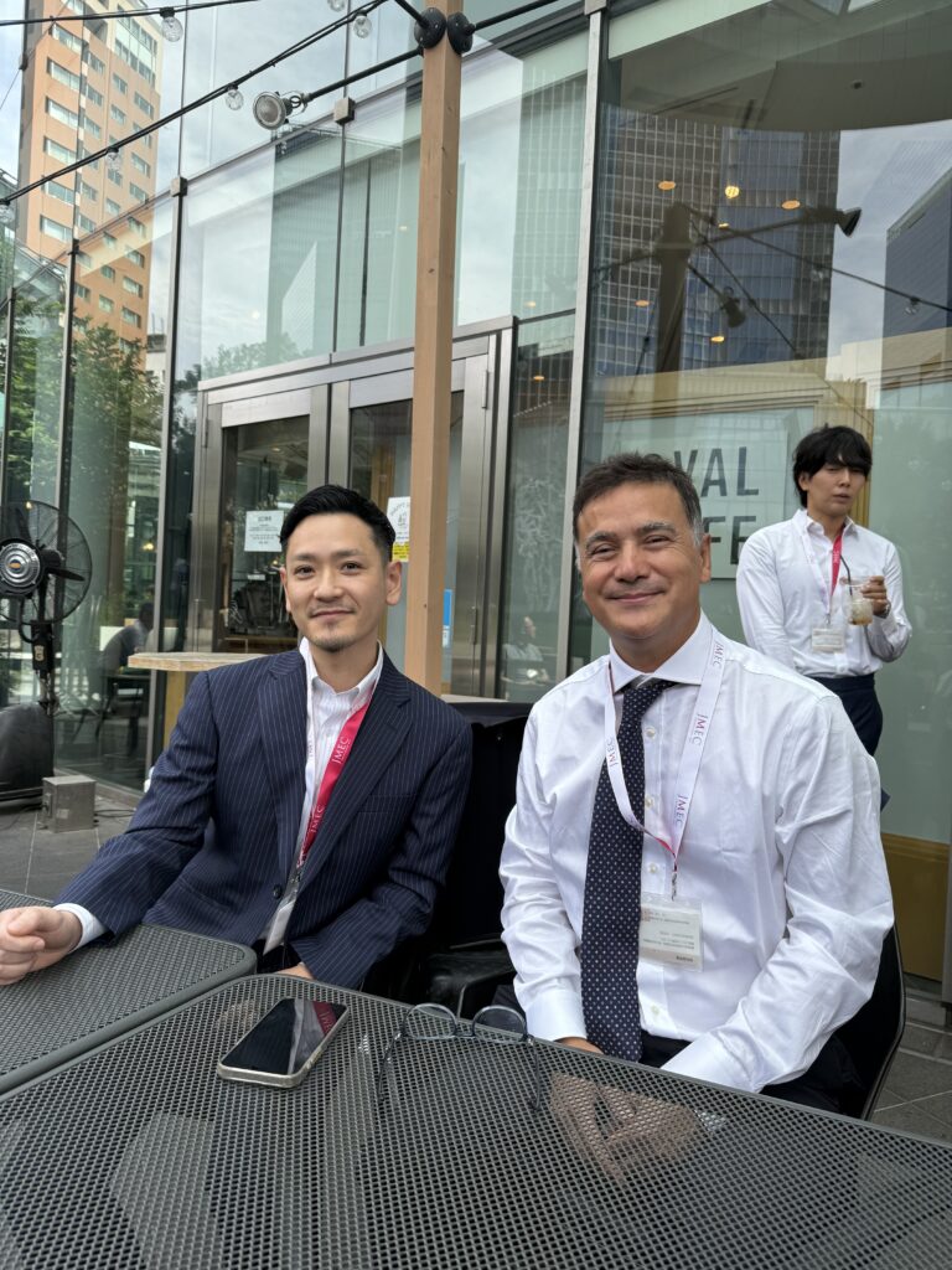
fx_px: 880
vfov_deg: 71.6
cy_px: 635
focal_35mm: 24
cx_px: 476
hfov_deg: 56.8
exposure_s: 1/689
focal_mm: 6.76
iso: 80
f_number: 1.78
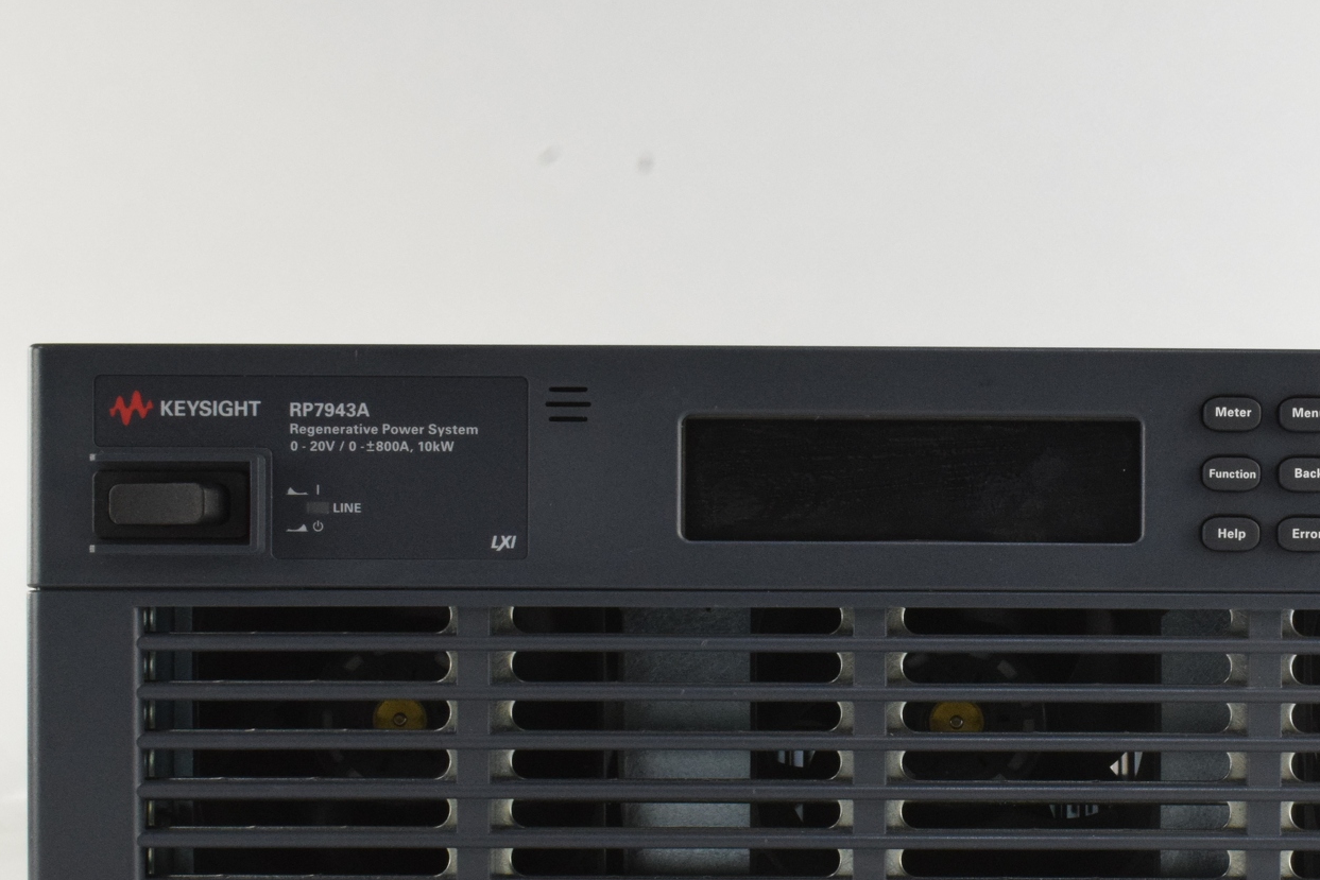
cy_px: 661
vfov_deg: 16.2
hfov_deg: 23.8
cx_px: 1061
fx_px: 3080
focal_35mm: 84
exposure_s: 1/30
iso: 1600
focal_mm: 34
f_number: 22
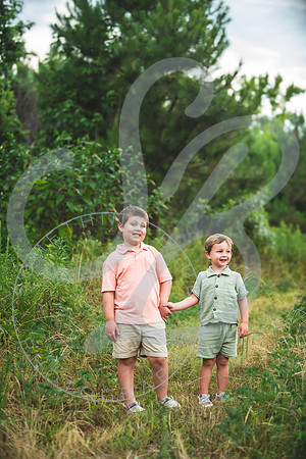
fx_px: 892
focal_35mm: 70
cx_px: 153
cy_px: 230
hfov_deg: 19.5
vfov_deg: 28.8
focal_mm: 70
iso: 320
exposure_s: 1/400
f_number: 2.8
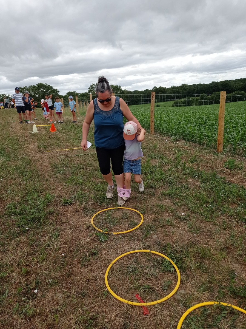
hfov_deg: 49.7
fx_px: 266
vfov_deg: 63.5
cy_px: 164
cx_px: 123
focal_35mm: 28
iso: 102
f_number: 1.79
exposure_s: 1/2457
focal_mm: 4.74
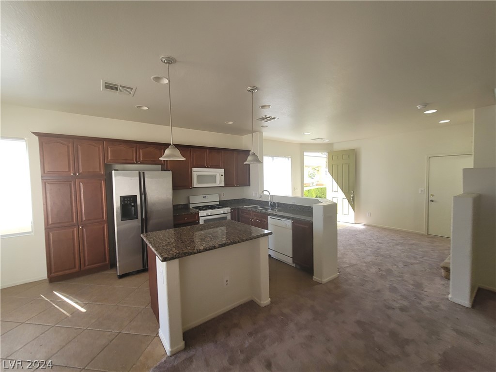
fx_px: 186
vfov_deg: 89.9
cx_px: 248
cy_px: 186
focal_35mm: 13
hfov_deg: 106.2
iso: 80
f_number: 2.2
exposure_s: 1/120
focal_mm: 2.2
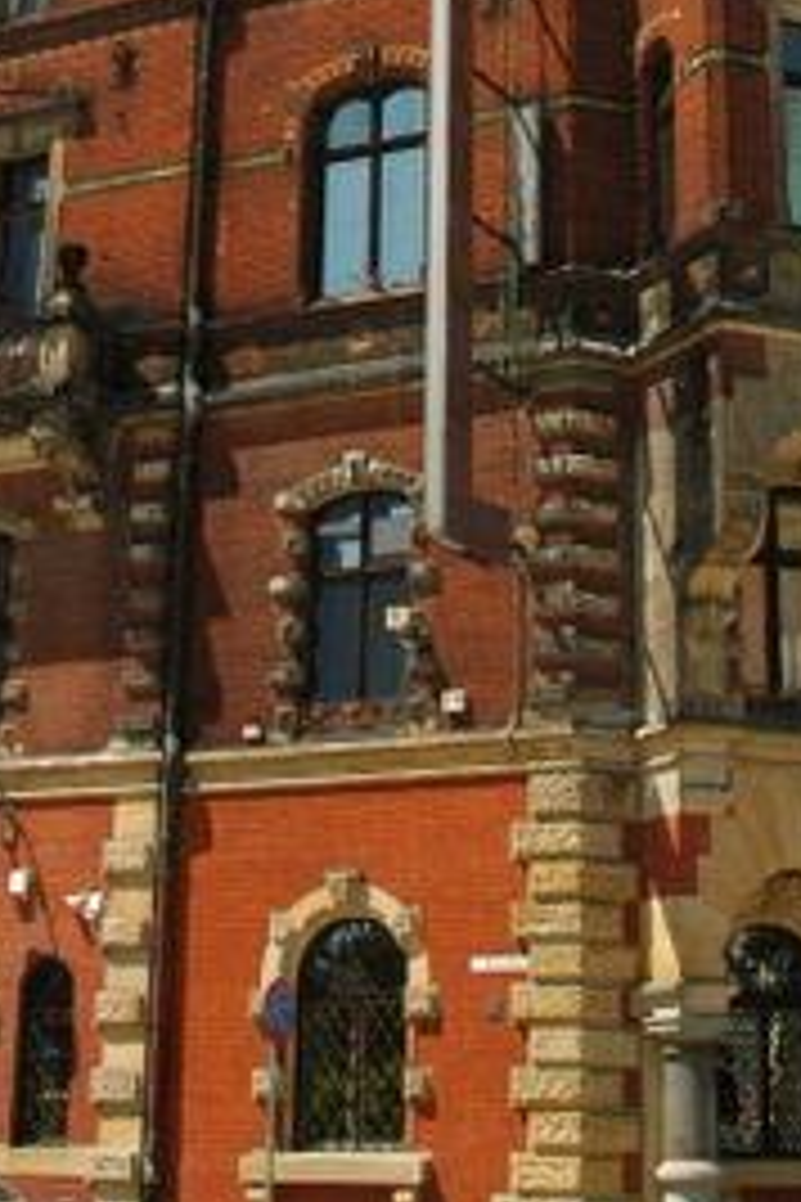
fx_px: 2436
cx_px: 468
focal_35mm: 73
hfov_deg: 18.7
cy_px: 153
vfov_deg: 26.9
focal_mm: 18
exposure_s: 1/800
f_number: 5.6
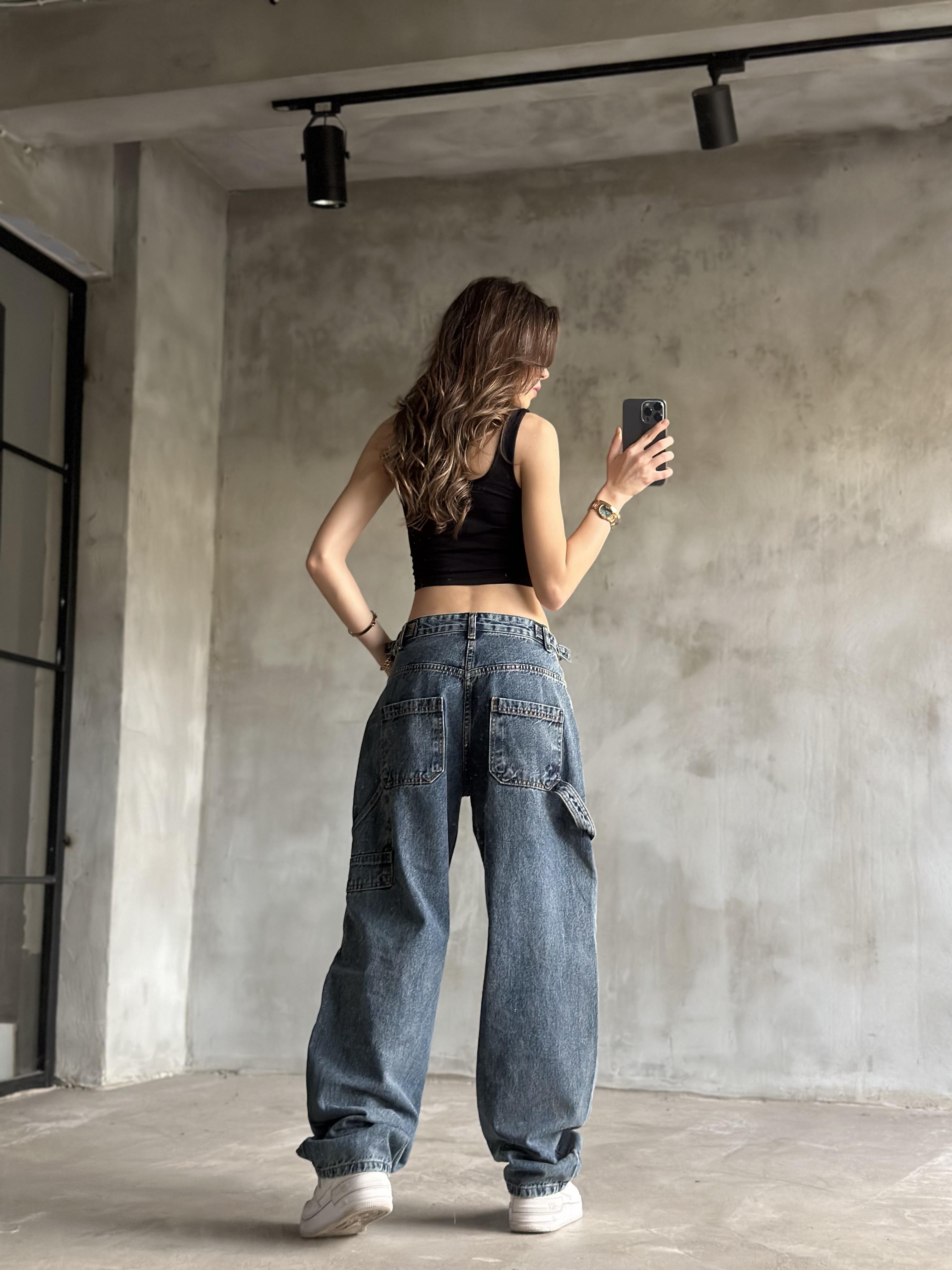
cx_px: 476
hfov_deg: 30.3
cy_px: 635
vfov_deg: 39.7
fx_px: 1760
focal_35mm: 48
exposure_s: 1/60
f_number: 1.78
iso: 320
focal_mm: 6.86
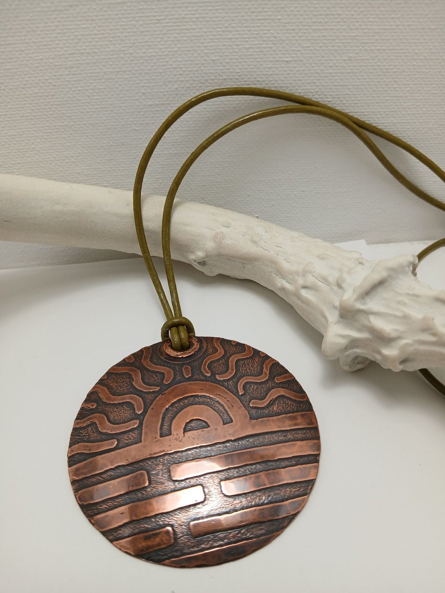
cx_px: 222
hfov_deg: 53.1
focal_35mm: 26
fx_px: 446
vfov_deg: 67.3
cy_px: 296
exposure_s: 1/60
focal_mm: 3.98
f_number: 1.8
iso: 25
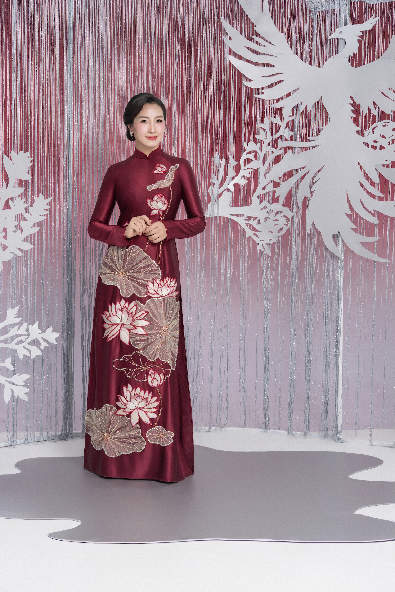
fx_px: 905
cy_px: 296
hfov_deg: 24.6
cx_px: 198
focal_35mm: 55
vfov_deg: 36.2
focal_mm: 55
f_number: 7.1
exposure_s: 1/160
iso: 320
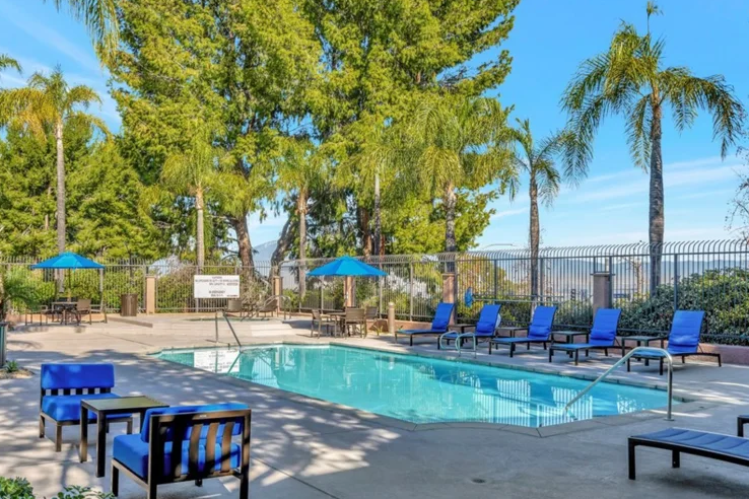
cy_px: 248
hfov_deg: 57.2
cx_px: 361
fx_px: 687
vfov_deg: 40.0
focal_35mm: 33
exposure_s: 1/320
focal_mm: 29
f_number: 5.6
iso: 80
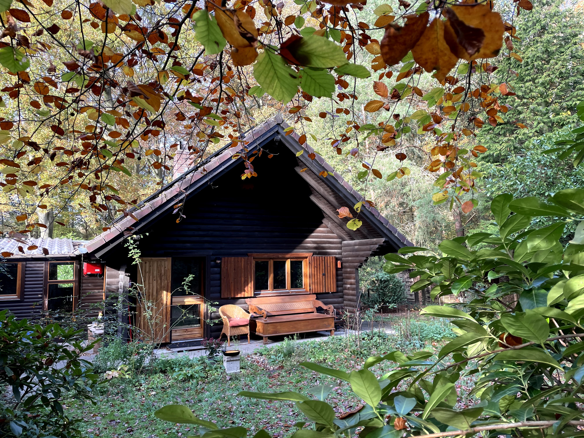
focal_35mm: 26
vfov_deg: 53.1
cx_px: 292
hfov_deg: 67.3
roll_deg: +2.0
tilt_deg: +7.2
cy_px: 219
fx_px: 439
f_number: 1.6
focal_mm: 4.2
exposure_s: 1/121
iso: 40
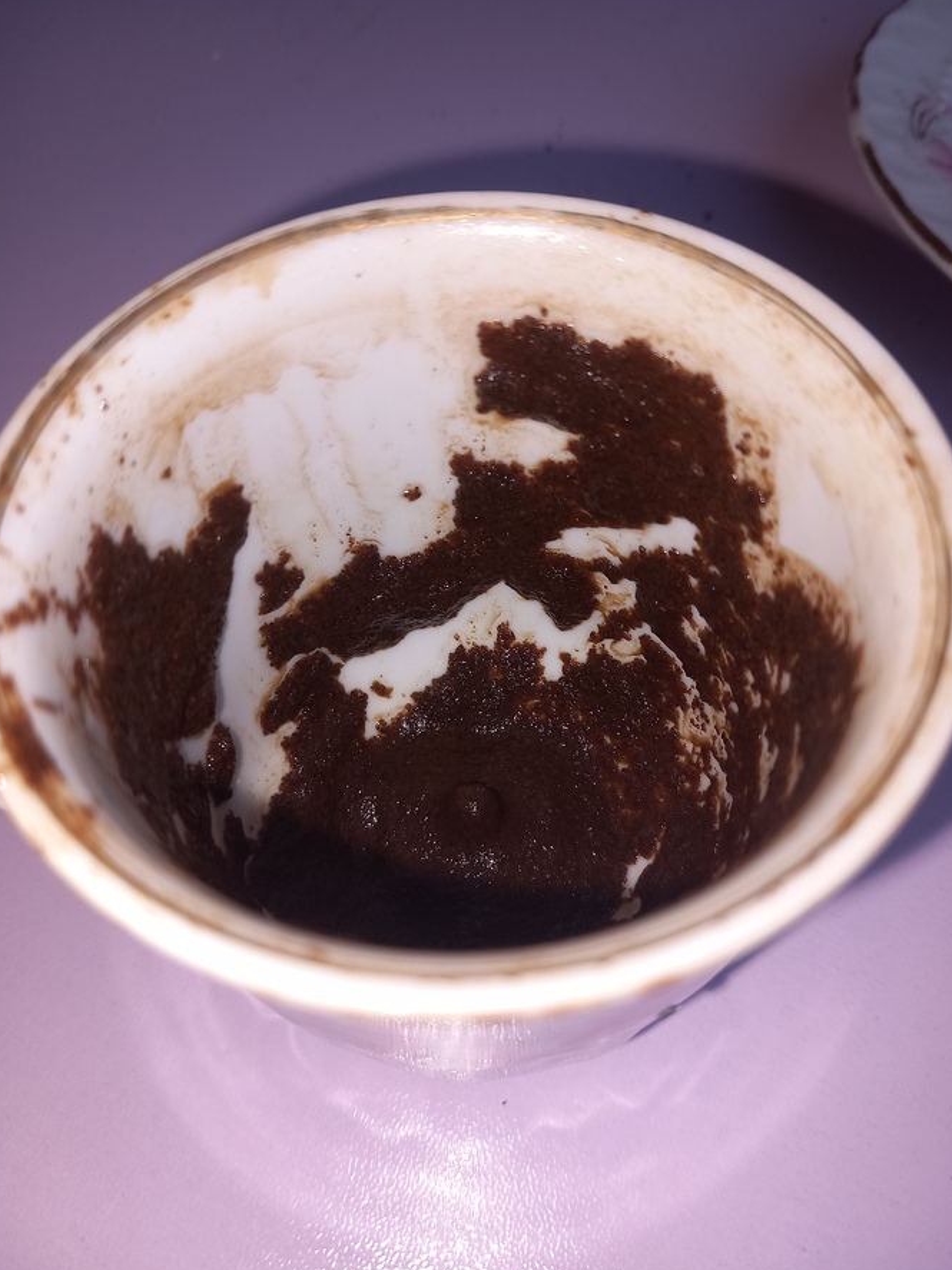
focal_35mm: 28
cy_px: 641
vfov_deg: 63.4
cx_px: 477
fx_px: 1027
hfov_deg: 49.7
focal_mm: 4
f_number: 1.8
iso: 20
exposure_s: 1/100
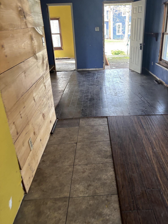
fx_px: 194
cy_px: 121
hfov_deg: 46.6
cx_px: 97
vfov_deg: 59.9
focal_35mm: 30
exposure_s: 1/60
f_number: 1.6
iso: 160
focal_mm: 5.96
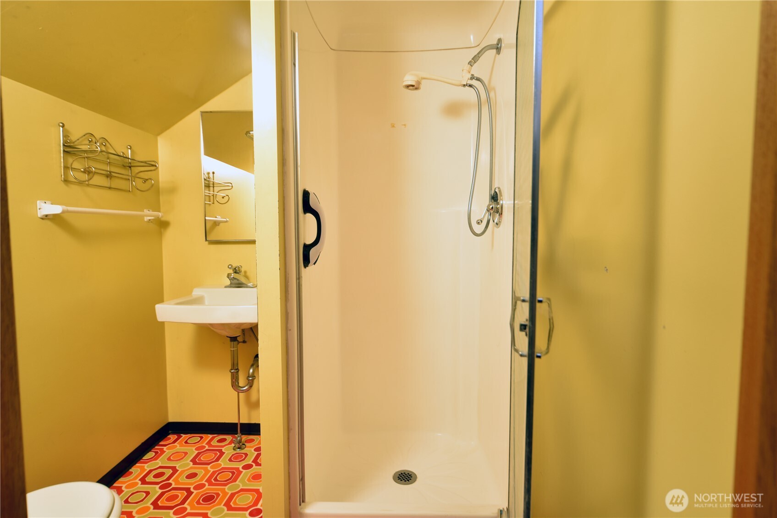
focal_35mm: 19
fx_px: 410
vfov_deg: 64.6
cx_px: 388
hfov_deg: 86.9
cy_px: 259
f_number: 6.3
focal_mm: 19
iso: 200
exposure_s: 1/125
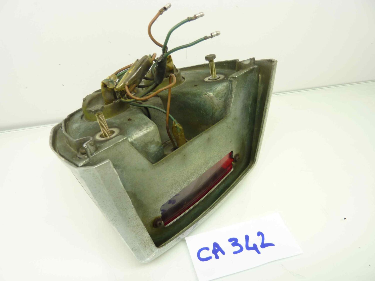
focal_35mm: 25
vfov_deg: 54.9
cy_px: 140
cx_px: 188
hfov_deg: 69.4
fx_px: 271
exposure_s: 1/15
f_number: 3.3
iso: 80
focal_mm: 4.1
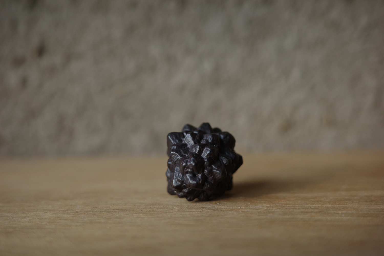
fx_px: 427
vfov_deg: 33.4
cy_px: 128
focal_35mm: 40
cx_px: 192
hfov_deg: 48.5
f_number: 2.8
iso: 200
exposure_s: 1/125
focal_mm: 26
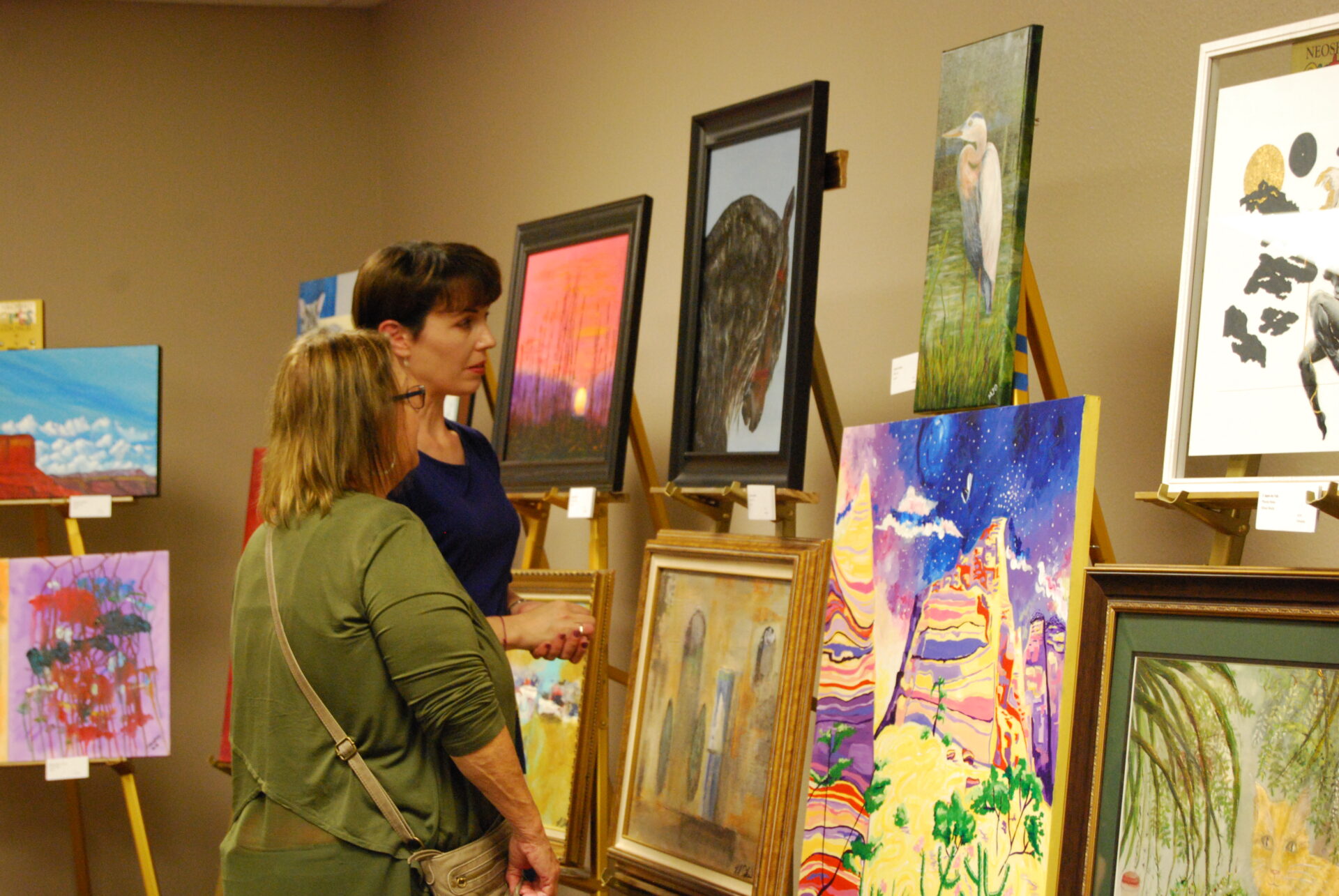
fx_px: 3072
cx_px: 670
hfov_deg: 24.6
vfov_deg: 16.6
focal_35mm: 82
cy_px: 448
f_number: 5.6
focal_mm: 55
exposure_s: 1/30
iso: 1400
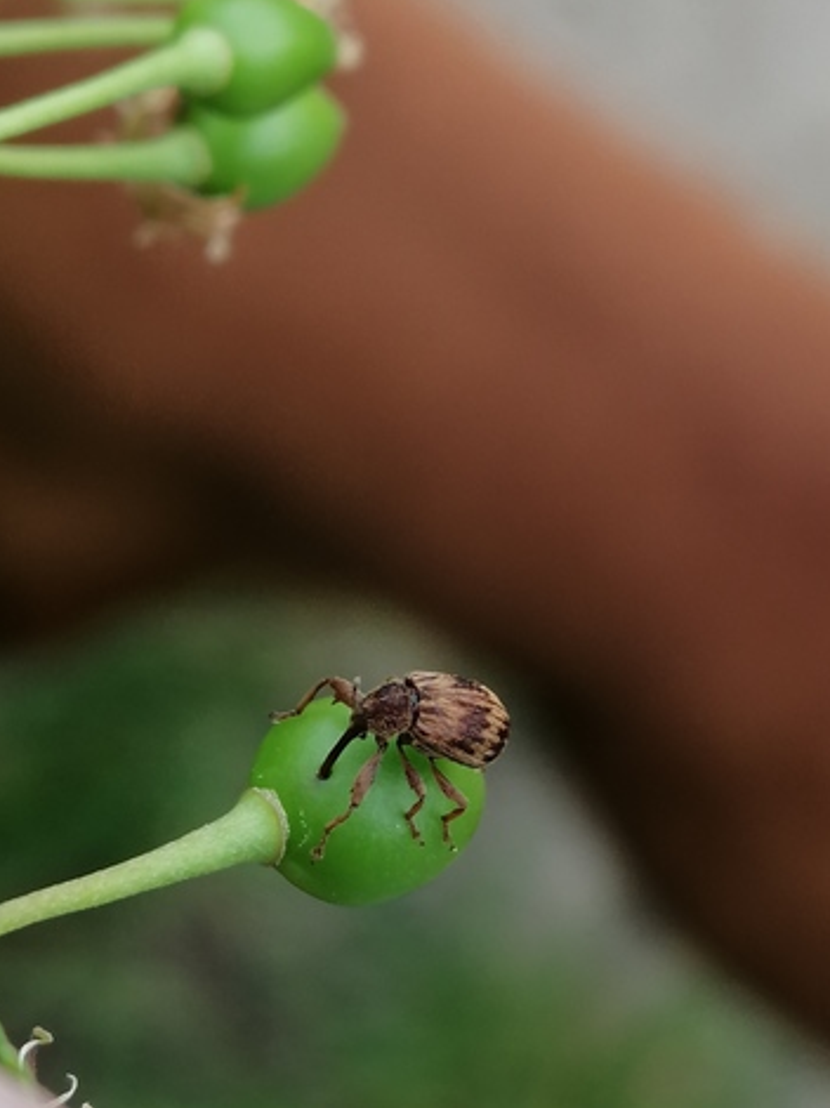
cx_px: 476
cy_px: 537
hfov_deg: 15.7
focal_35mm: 94
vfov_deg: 20.9
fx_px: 3008
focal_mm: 3.95
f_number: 1.8
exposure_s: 1/156
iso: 50
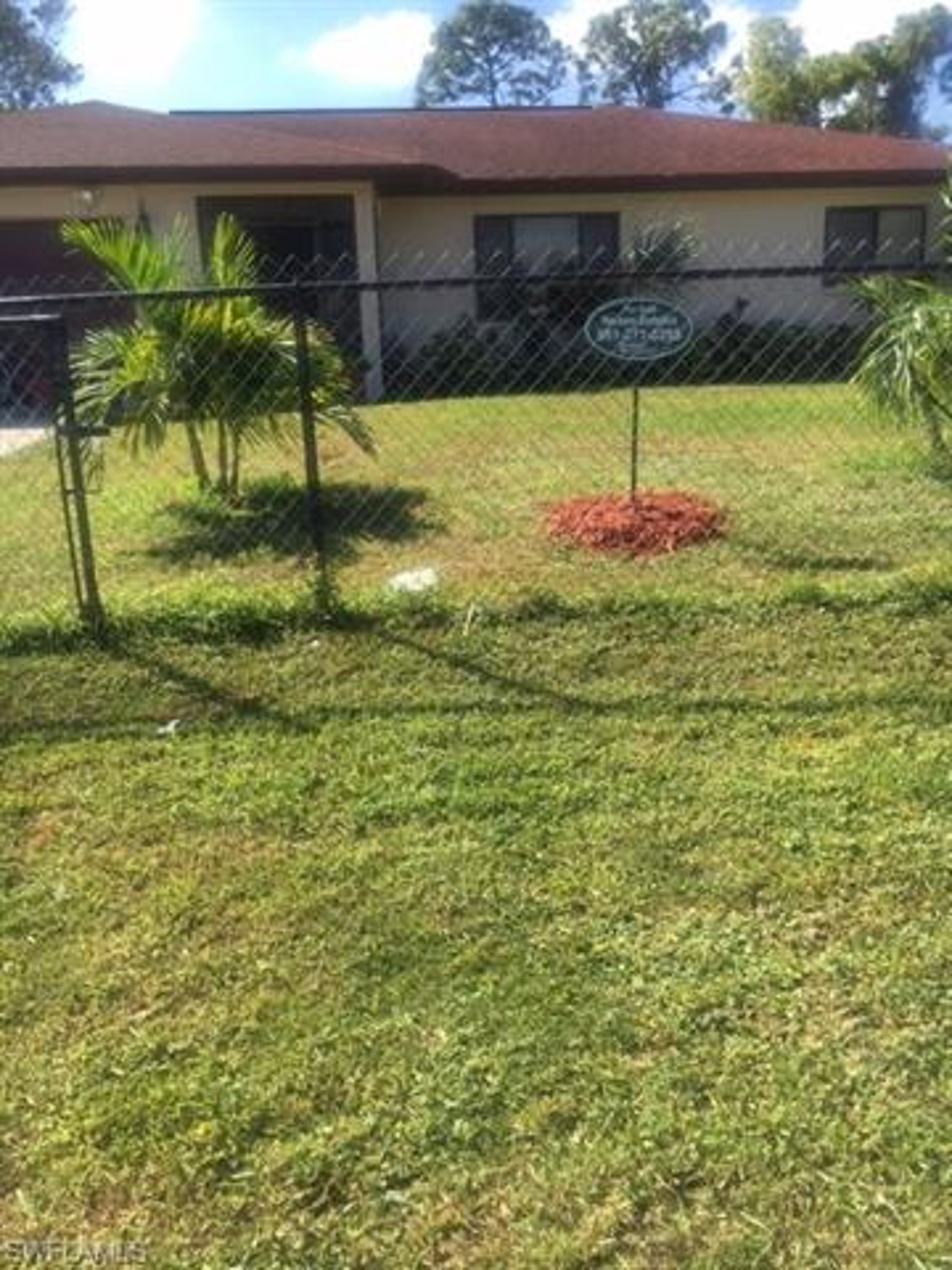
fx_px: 1063
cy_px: 635
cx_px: 476
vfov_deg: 61.7
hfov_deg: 48.2
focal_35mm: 29
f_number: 2.2
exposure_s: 1/836
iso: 25
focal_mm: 4.15
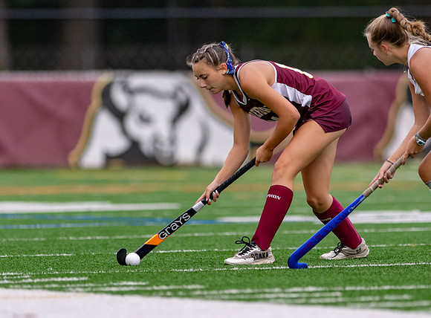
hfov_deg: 3.1
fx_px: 7944
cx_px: 249
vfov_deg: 2.3
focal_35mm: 642
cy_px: 131
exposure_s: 1/1000
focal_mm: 300
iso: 500
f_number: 2.8
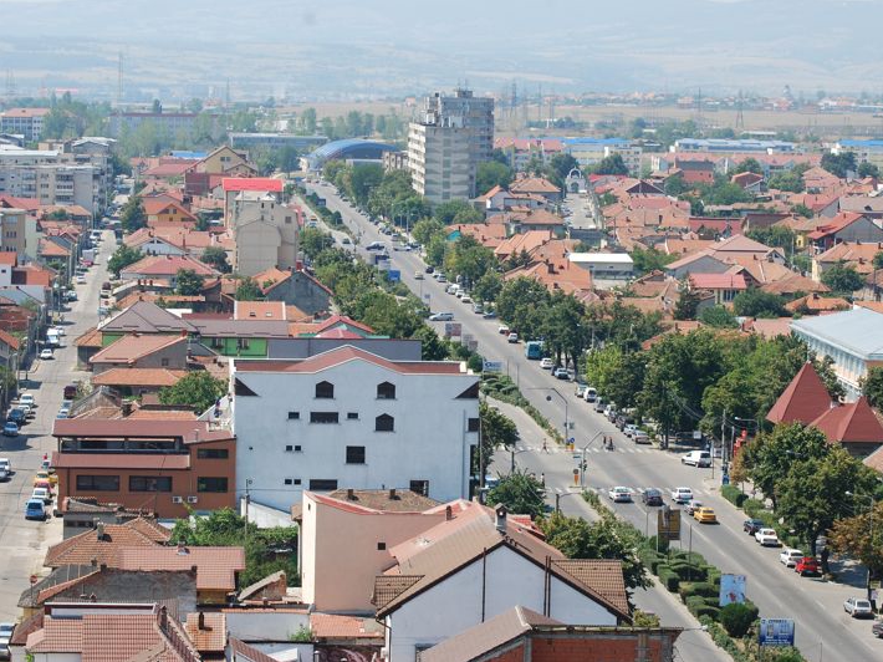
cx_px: 475
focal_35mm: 114
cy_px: 331
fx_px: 2907
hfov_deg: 17.3
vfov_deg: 13.0
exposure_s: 1/250
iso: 200
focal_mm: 70
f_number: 10
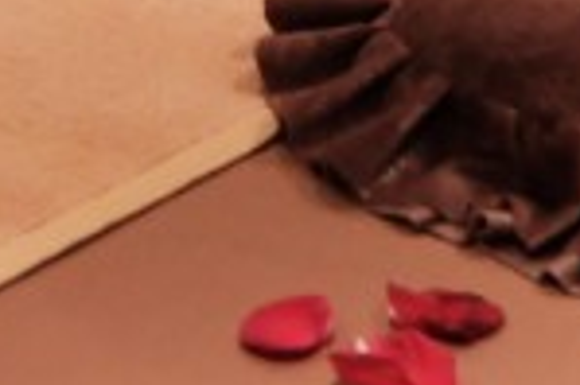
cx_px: 78
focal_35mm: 186
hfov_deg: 11.0
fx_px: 2993
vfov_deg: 6.3
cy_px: -1011
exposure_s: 1/20
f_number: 4
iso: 1250
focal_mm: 16
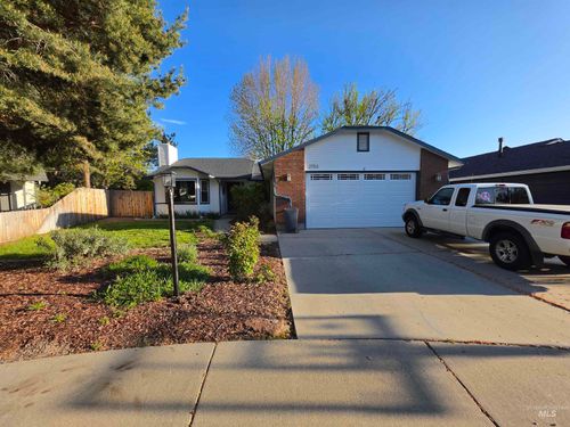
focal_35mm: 13
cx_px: 285
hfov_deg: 106.2
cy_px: 214
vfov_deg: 89.9
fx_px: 214
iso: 32
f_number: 1.9
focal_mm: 2.2
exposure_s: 1/809
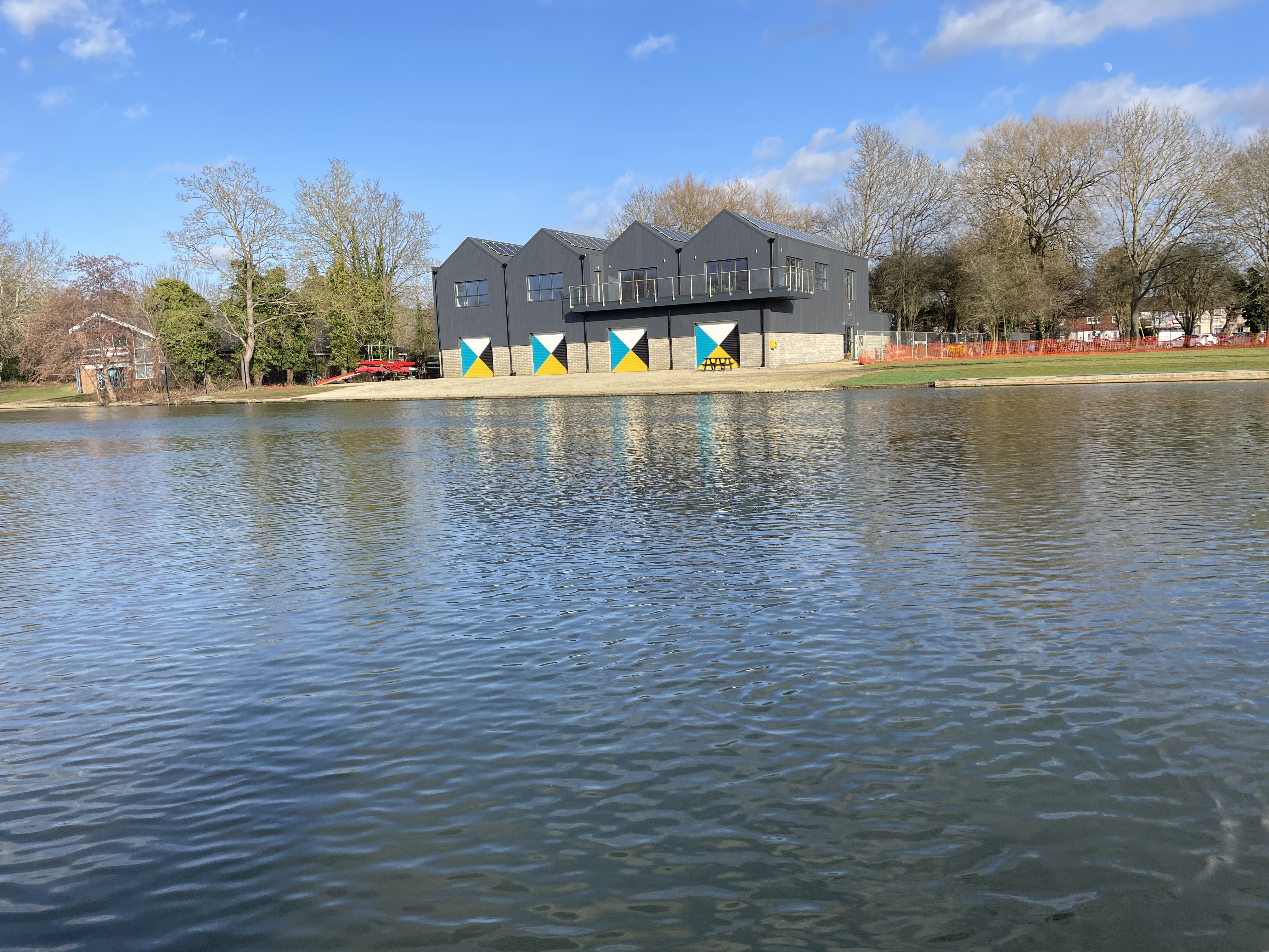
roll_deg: +3.1
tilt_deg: -6.2
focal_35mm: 26
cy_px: 476
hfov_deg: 67.3
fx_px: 953
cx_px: 634
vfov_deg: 53.1
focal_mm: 4.2
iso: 32
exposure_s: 1/2506
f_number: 1.6
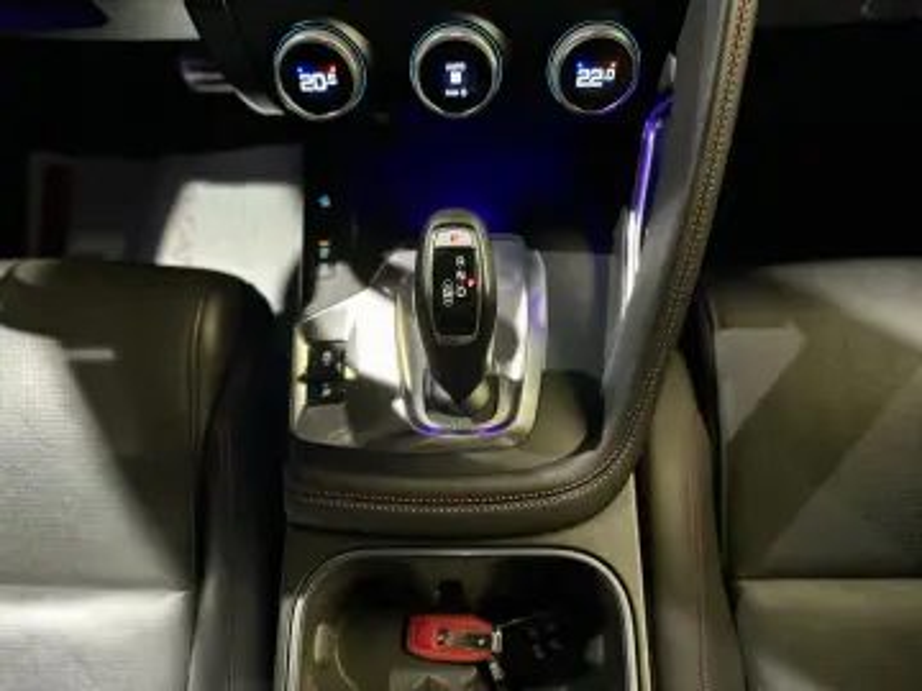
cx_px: 461
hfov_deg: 71.6
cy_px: 346
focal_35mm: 24
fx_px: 639
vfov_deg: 56.8
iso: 1000
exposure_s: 1/40
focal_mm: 6.86
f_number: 1.78
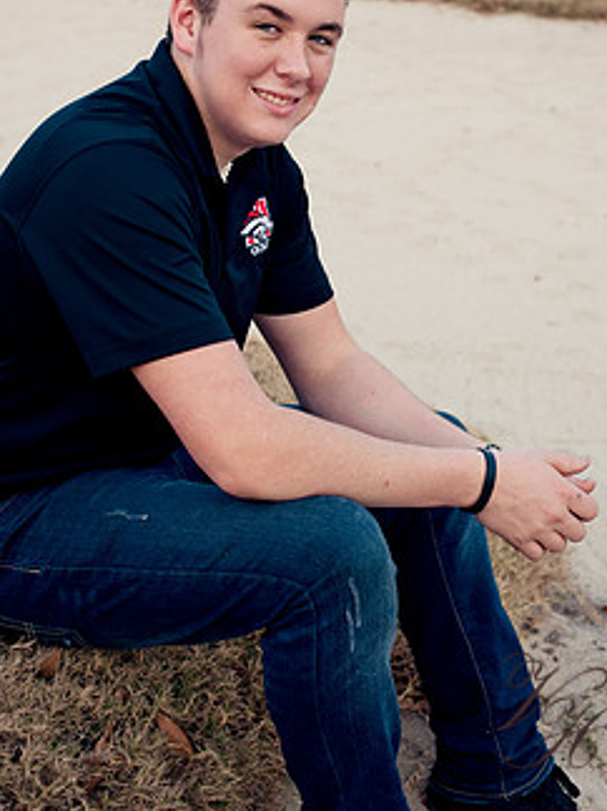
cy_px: 254
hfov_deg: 21.9
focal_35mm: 67
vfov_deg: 28.7
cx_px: 287
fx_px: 1568
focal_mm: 50
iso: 200
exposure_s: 1/250
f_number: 5
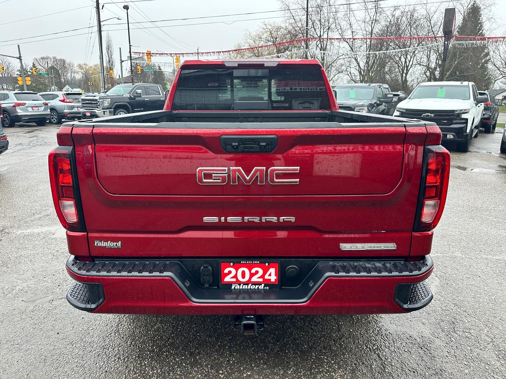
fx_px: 351
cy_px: 190
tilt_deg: -15.9
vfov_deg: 56.8
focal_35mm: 24
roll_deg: -0.3
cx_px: 253
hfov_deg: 71.6
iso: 80
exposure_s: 1/166
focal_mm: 6.86
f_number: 1.78
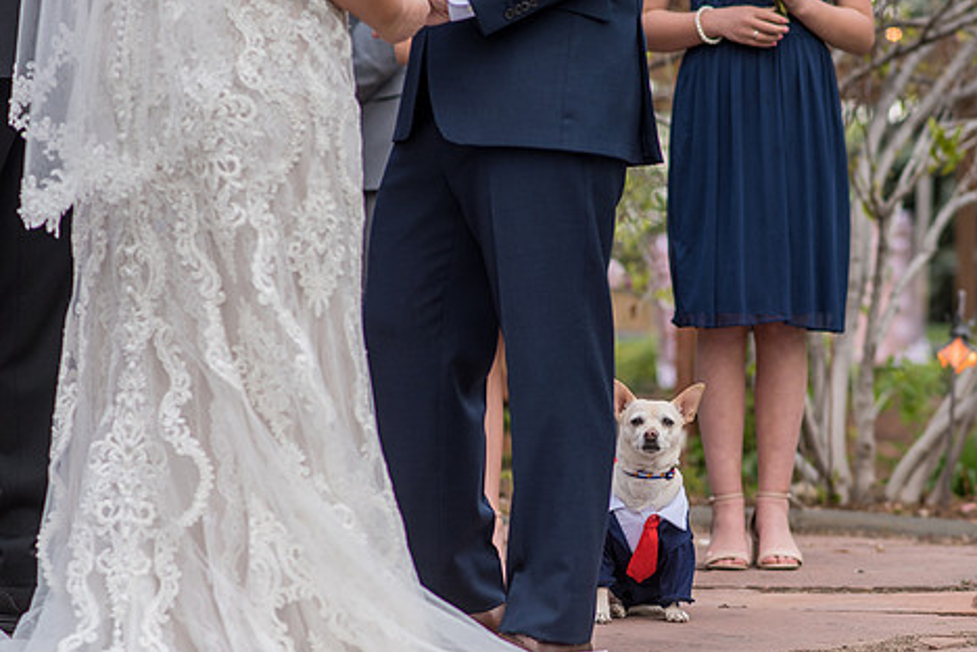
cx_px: 654
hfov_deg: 14.6
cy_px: 434
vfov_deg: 9.8
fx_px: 3799
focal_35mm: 140
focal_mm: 85
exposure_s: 1/500
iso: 100
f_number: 2.8
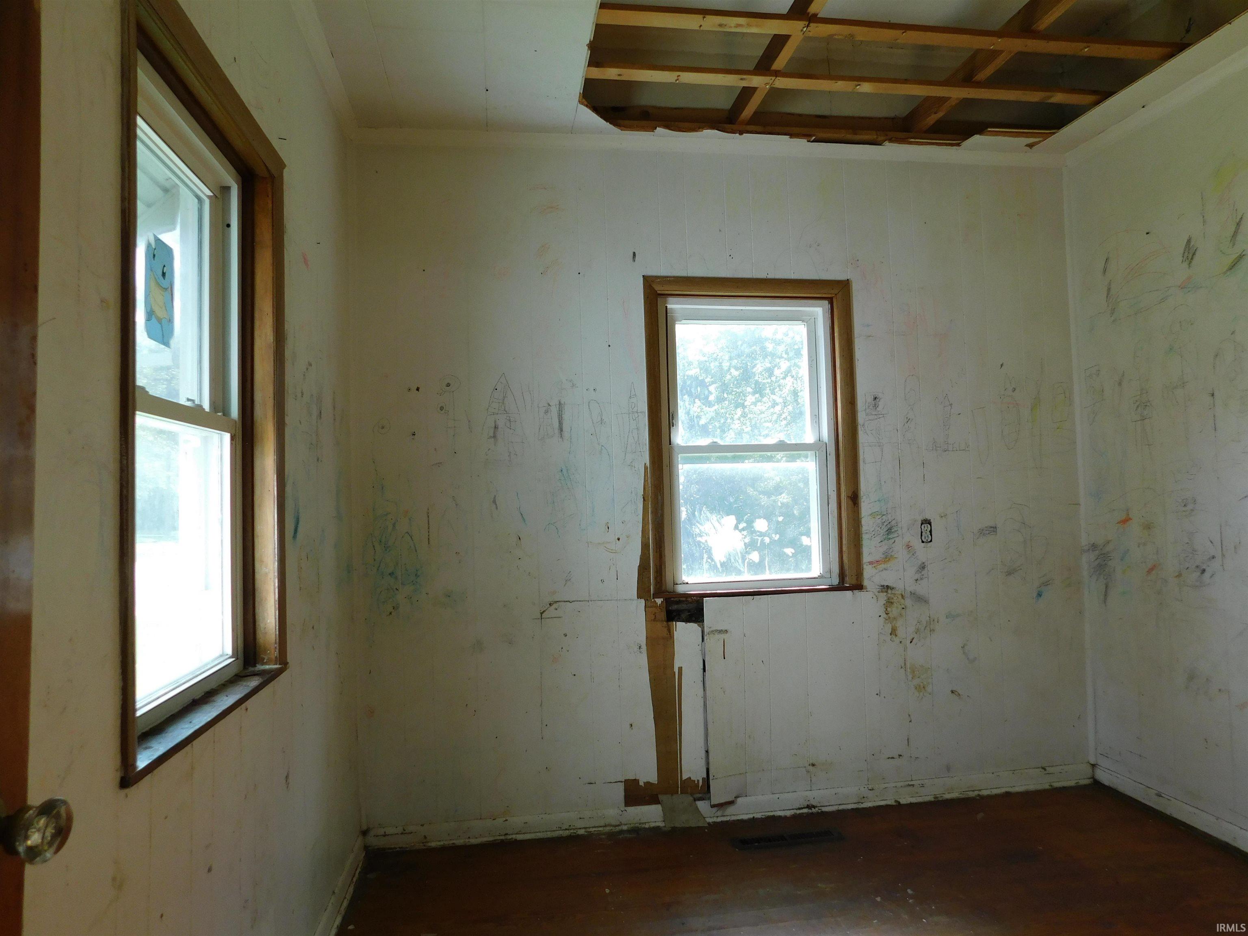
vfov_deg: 58.9
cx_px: 624
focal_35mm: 23
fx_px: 829
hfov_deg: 73.9
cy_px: 468
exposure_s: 1/100
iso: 125
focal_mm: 4
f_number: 3
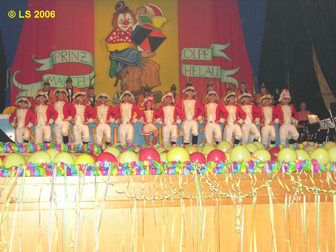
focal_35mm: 50
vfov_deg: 29.1
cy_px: 126
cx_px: 168
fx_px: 485
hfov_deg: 38.2
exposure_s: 1/60.1
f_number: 3.1
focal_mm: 12.7
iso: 100
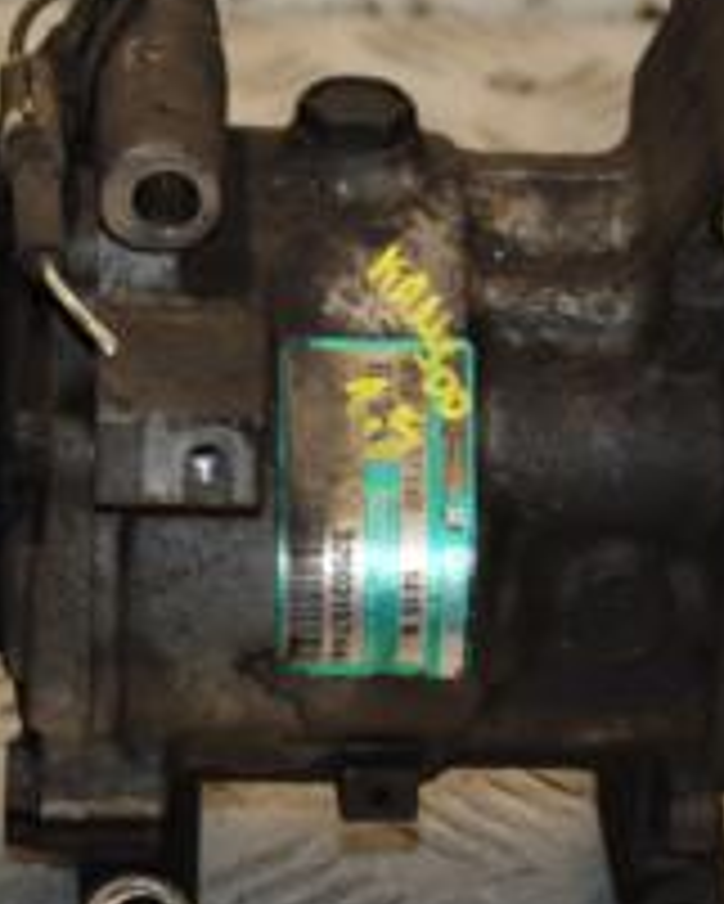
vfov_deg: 7.9
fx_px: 6530
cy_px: 540
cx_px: 400
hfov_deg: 6.3
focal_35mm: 244
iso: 800
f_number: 5
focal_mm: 58
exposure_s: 1/200
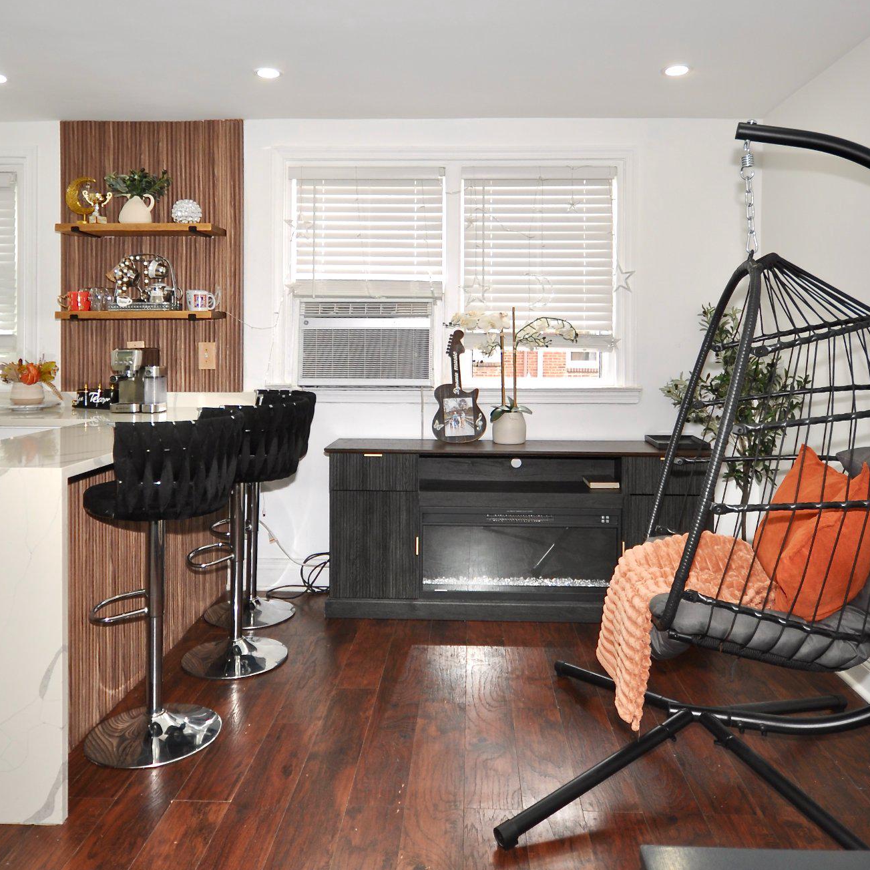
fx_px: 569
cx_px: 327
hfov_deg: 73.6
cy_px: 450
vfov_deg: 74.8
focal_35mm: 20
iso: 100
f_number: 4
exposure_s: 1/60
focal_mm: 10
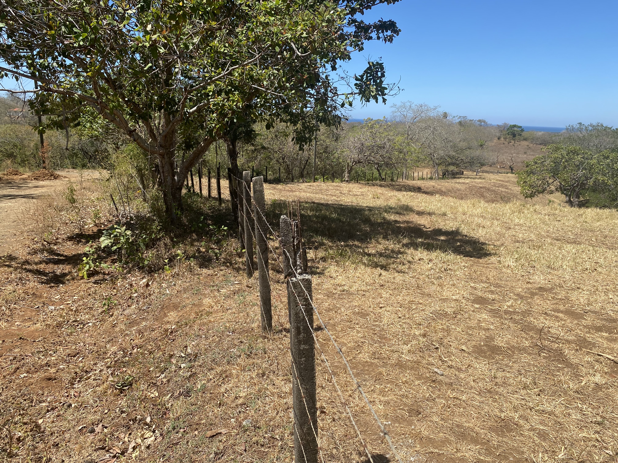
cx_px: 309
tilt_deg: -12.9
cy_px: 232
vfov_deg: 53.1
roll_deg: -4.0
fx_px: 464
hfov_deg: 67.3
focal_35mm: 26
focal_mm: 4.25
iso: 32
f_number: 1.8
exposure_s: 1/2571
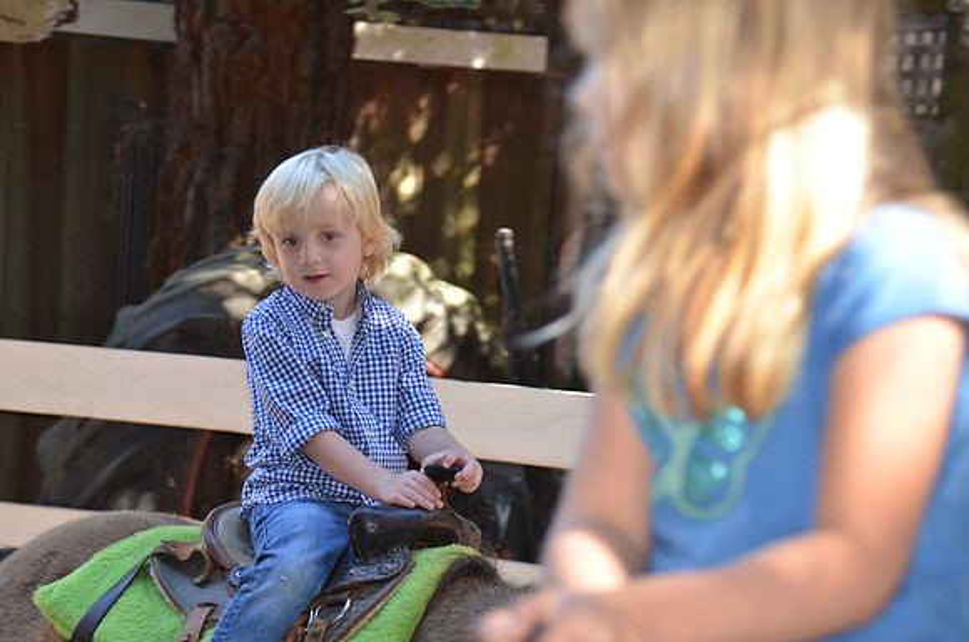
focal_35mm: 142
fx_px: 3827
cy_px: 321
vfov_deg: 9.6
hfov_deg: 14.4
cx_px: 484
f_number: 5.6
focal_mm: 95
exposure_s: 1/60
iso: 400
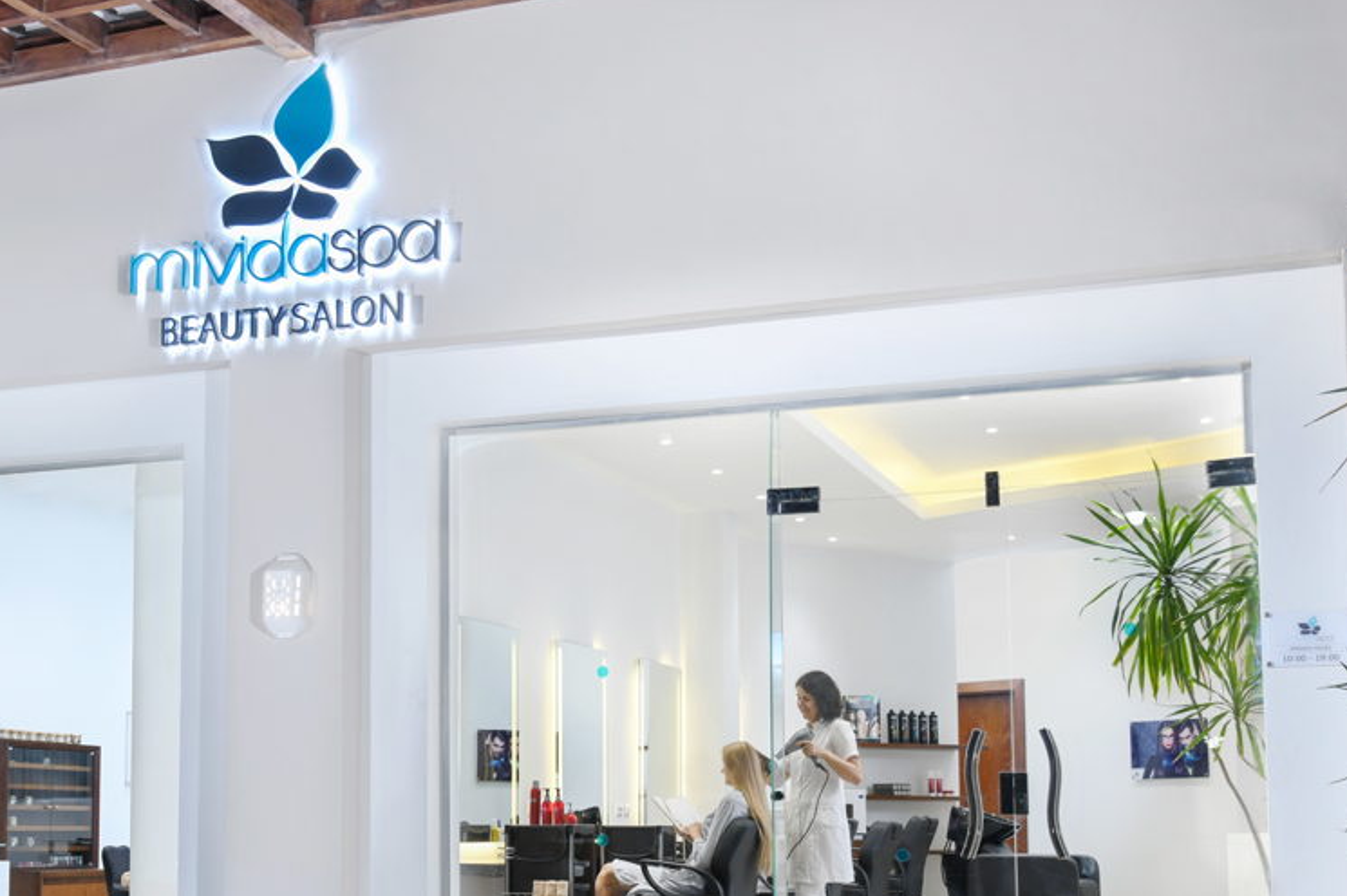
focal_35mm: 55
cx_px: 448
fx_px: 2057
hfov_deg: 35.9
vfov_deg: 24.4
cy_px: 635
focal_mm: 32
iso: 800
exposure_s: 1/20
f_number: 5.6
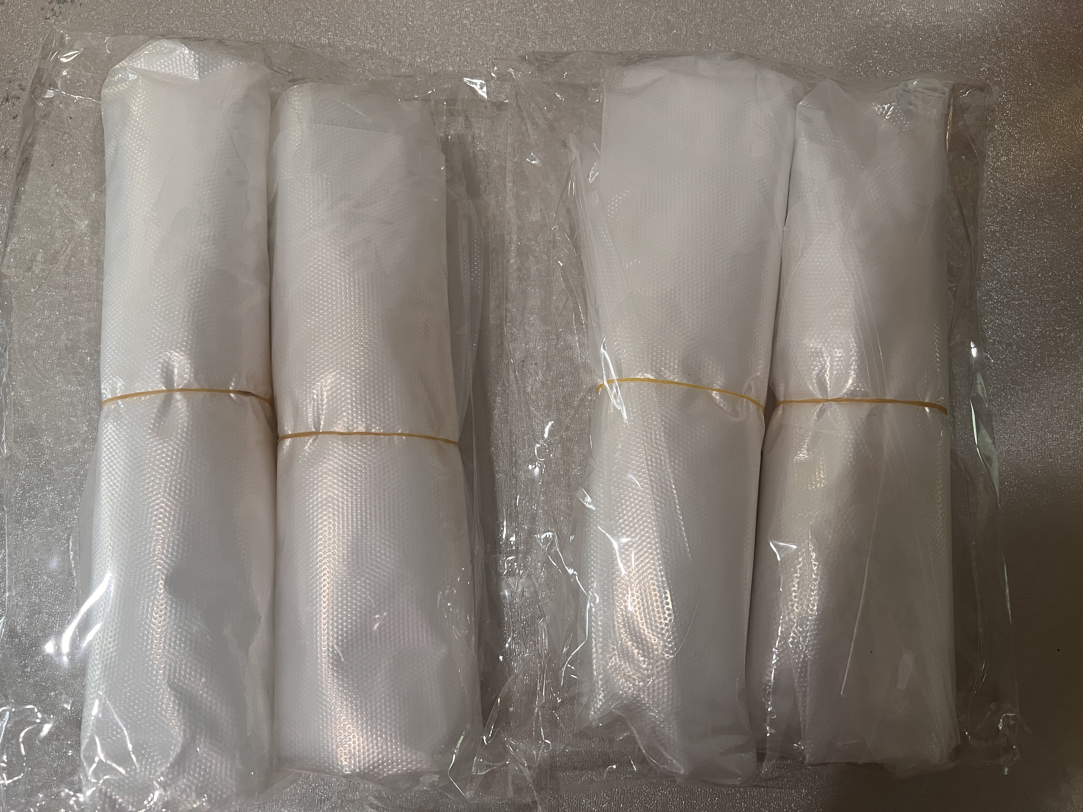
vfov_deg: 53.1
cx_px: 542
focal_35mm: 26
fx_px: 813
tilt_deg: -79.3
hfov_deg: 67.3
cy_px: 406
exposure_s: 1/88
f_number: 1.5
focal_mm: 5.7
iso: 125
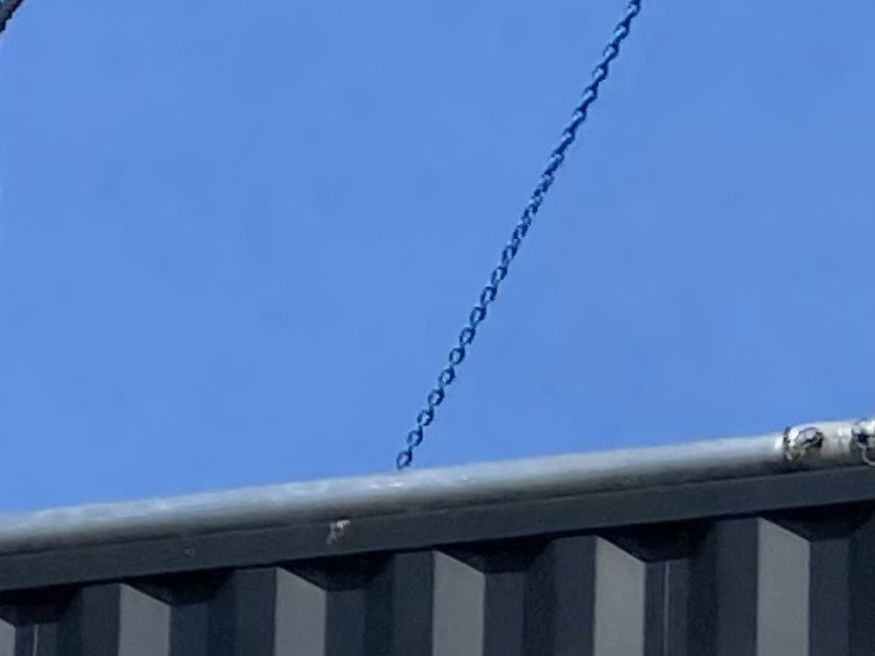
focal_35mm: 203
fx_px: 5131
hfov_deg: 8.7
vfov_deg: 7.0
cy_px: 1405
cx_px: 2186
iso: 32
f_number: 1.8
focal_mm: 4.25
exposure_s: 1/3401
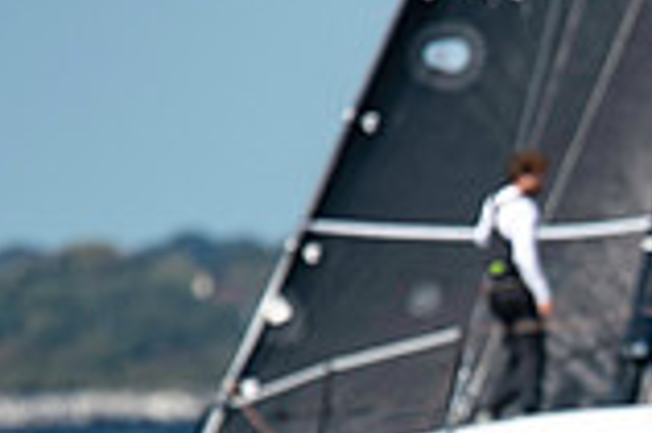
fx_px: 30865
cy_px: 608
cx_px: 1002
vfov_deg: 0.8
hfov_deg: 1.2
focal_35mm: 1706
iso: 320
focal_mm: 300
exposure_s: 1/2500
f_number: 5
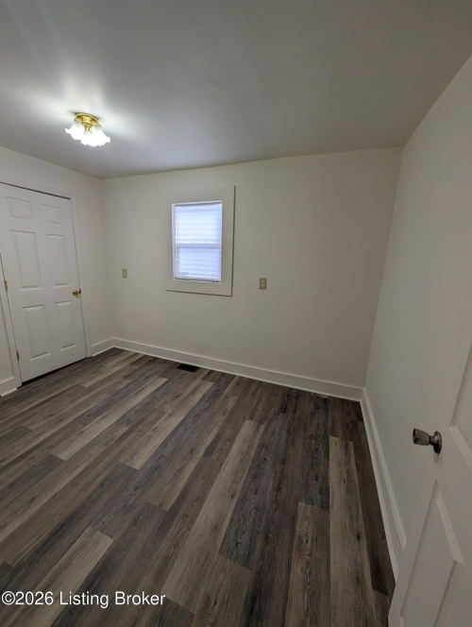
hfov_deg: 94.6
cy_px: 314
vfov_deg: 110.5
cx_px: 236
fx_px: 218
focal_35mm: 12
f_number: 1.7
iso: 56
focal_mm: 2.02
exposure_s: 1/161
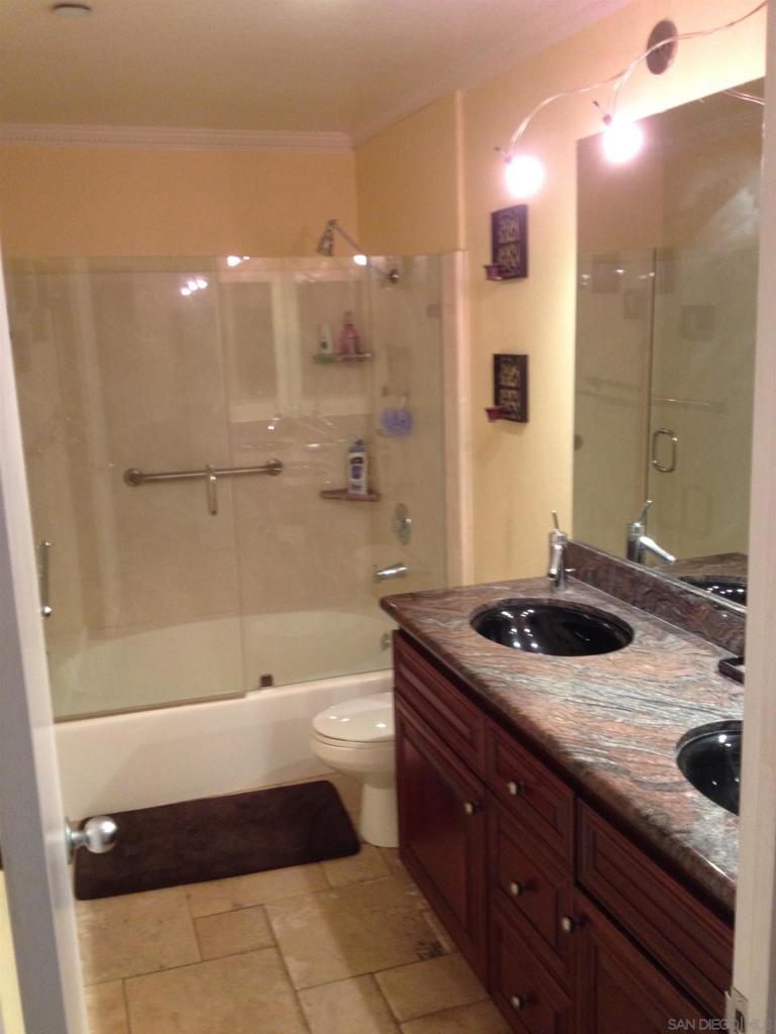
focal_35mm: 35
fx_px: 1046
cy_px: 517
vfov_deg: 52.6
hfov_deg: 40.7
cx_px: 388
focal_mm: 4.28
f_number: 2.4
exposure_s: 1/20
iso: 160
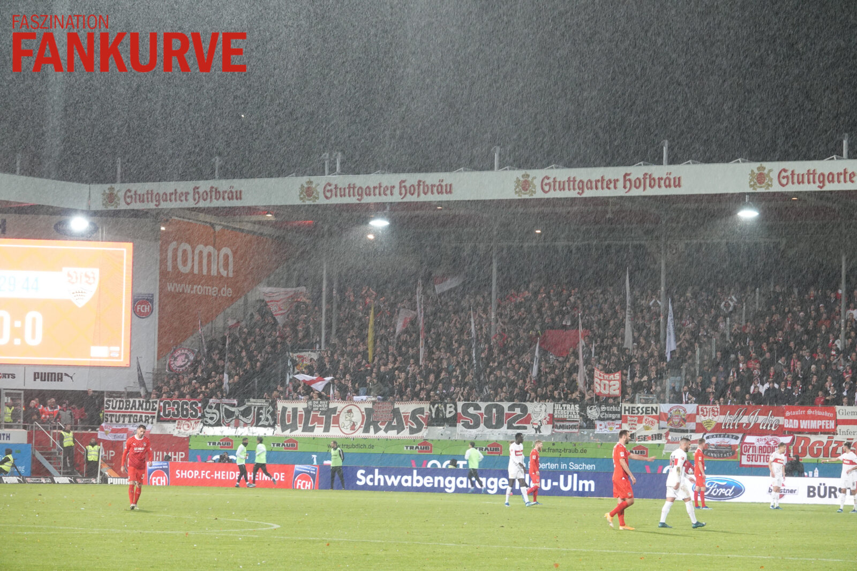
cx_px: 428
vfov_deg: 10.5
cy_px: 286
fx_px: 3119
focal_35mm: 131
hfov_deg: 15.6
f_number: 4
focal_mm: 47.94
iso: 800
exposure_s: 1/80
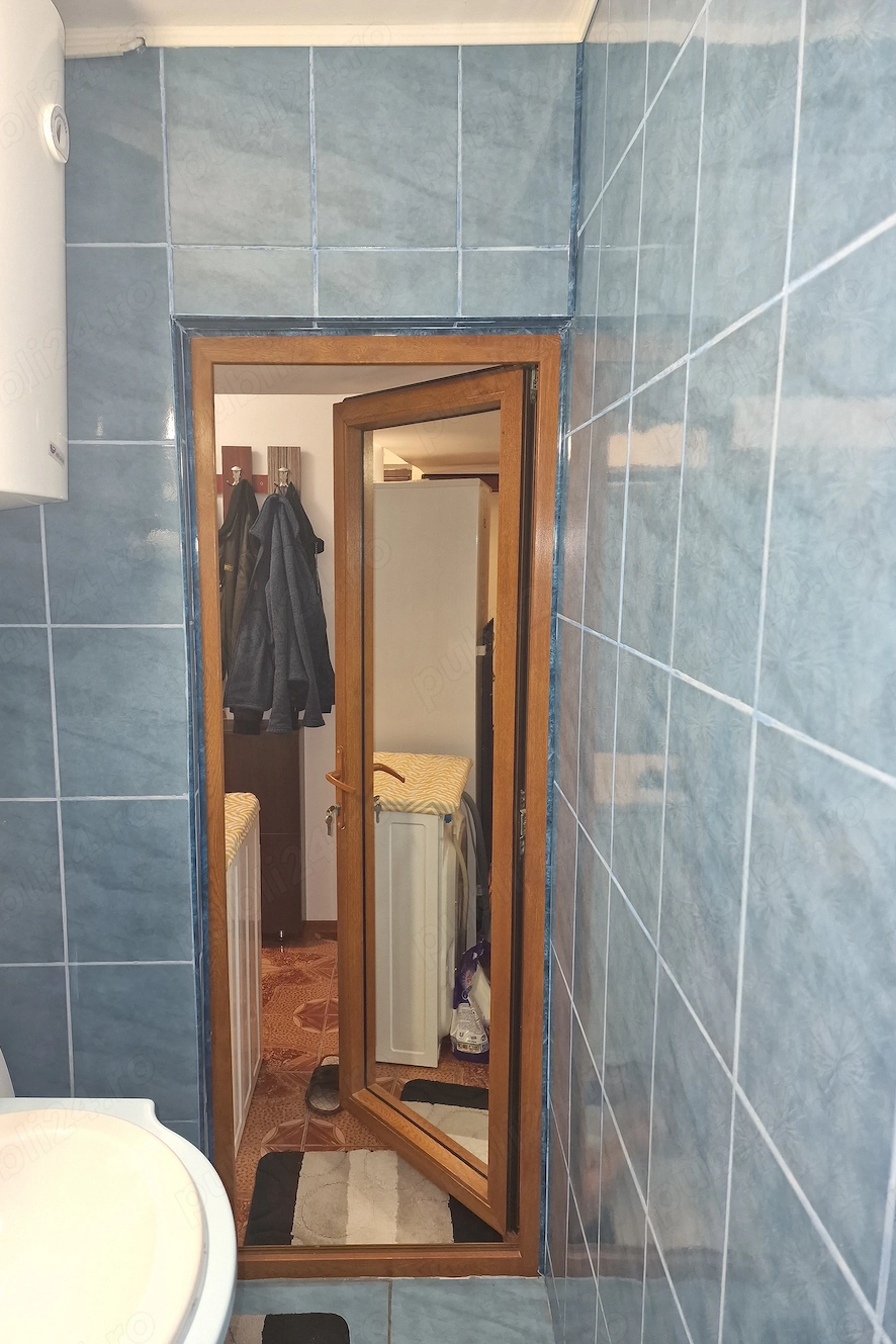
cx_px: 400
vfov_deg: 73.7
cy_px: 674
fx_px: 896
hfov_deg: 53.0
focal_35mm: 24
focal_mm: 6.4
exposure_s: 1/100
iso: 500
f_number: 1.8
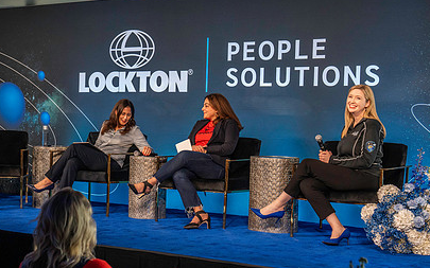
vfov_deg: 18.6
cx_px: 131
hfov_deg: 29.1
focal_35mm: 70
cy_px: 148
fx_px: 820
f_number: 4.5
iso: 3200
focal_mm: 48
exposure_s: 1/200
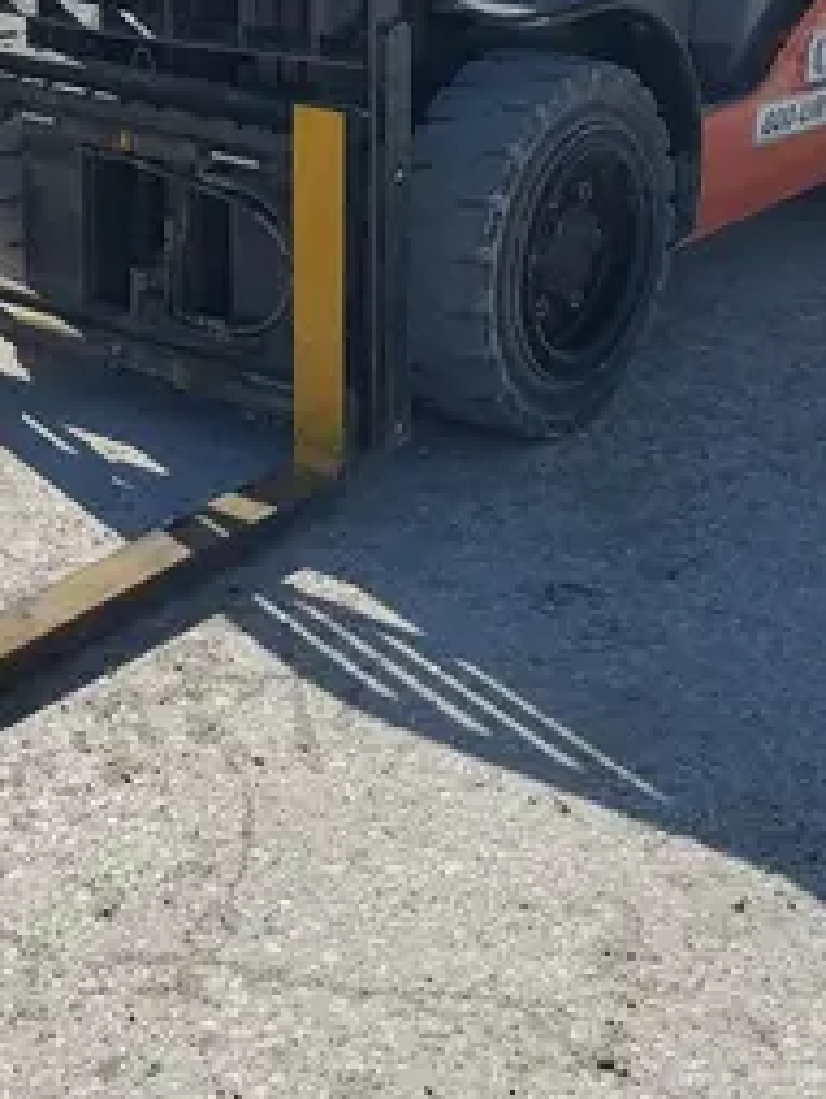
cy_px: 41
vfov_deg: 24.9
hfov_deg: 19.4
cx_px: 151
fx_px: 2382
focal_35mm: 75
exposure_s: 1/2339
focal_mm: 4.3
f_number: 2.4
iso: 50
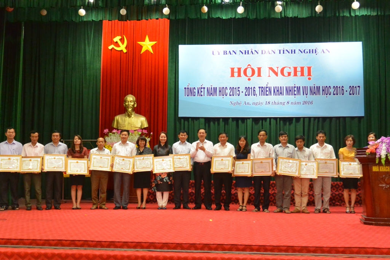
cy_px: 130
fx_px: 423
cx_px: 195
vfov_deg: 34.2
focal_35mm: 39
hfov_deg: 49.5
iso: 1100
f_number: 4
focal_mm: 14.5
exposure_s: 1/30
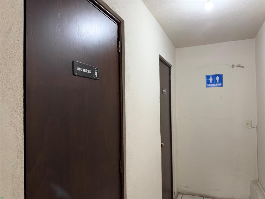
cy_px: 100
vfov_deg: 56.8
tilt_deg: +1.2
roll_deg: +0.0
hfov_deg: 71.6
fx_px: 184
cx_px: 132
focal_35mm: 24
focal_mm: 6.76
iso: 250
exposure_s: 1/60
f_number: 1.78
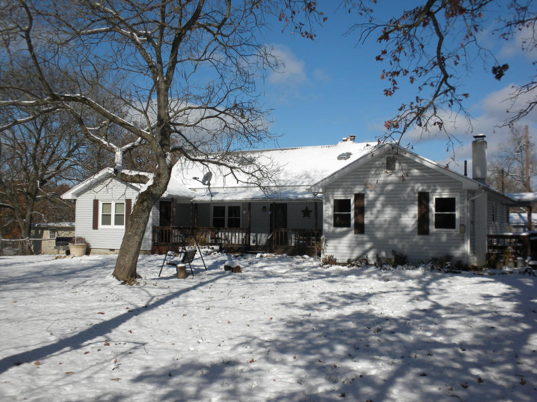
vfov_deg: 38.7
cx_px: 268
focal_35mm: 37
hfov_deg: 50.1
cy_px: 201
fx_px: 574
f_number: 10
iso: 90
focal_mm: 6.6
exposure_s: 1/338
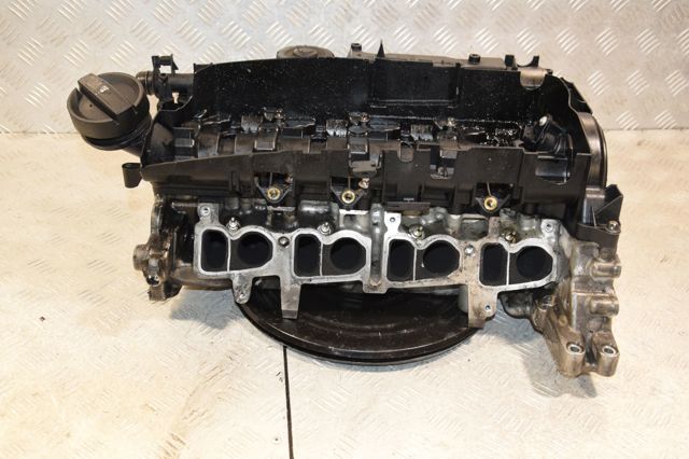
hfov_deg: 46.4
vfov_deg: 31.9
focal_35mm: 42
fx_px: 803
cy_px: 230
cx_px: 344
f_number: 5.6
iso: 1600
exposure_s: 1/160
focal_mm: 28
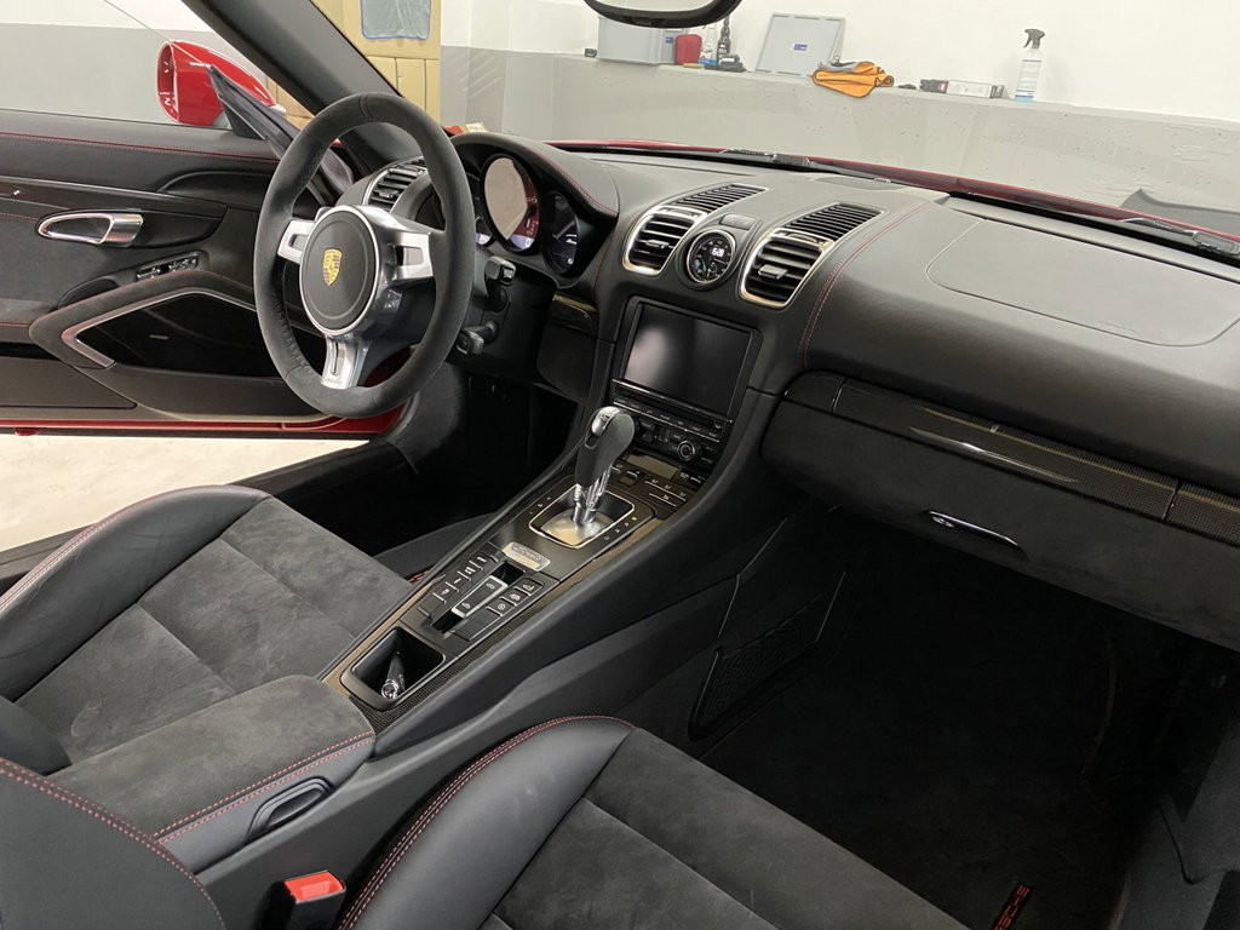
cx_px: 620
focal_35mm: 26
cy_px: 465
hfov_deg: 67.3
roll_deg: -4.6
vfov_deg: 53.1
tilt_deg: -23.5
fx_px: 931
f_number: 1.8
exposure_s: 1/25
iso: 640
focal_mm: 4.25
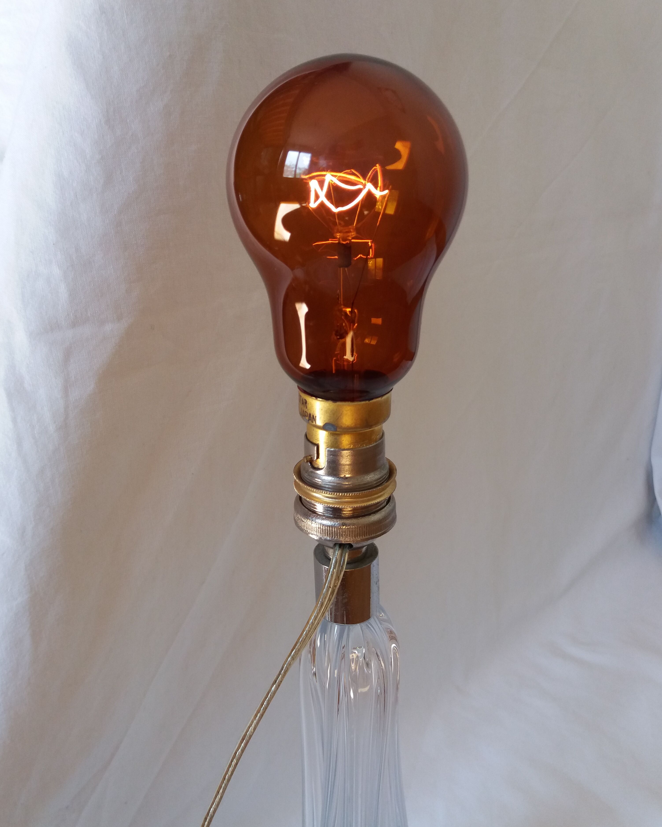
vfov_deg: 58.8
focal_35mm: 30
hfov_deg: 48.5
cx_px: 323
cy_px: 418
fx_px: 735
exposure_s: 1/100
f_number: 1.9
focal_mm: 3.7
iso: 80
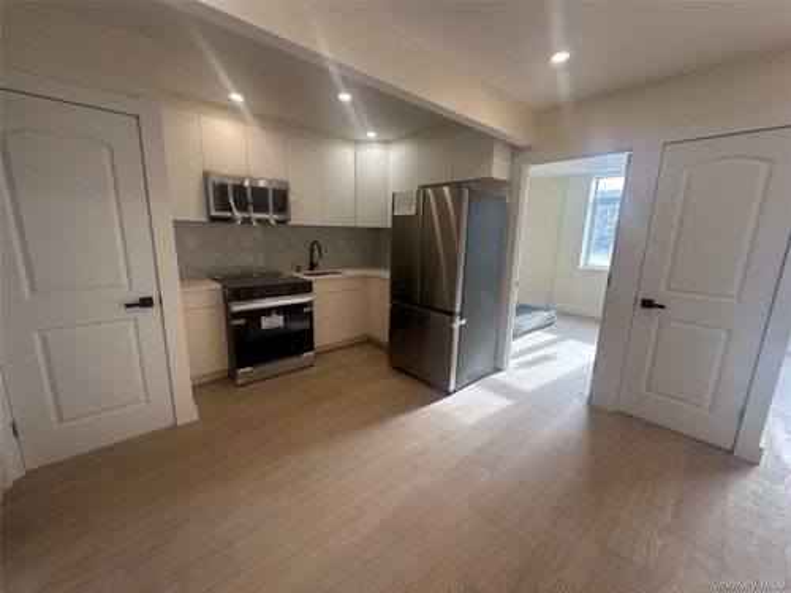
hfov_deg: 102.1
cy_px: 296
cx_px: 396
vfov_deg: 85.7
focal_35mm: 14
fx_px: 320
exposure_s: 1/99
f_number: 2.2
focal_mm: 2.22
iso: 80
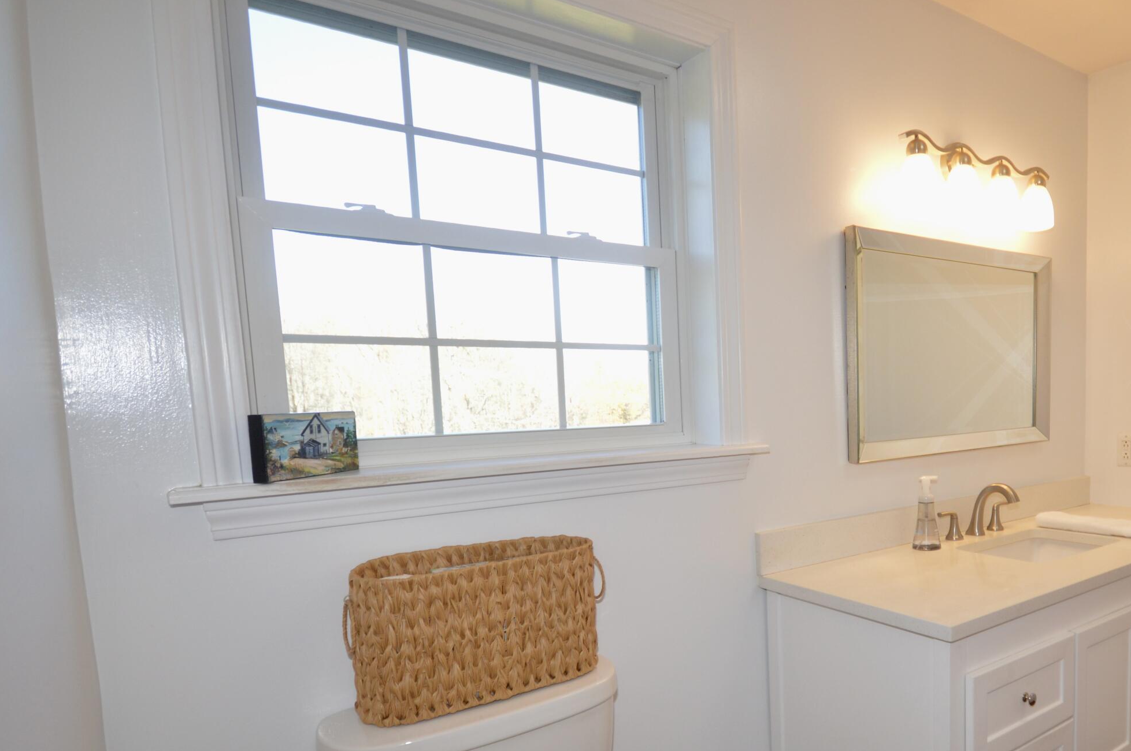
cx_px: 828
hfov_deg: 71.7
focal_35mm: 23
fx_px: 722
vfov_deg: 54.5
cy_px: 461
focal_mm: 10
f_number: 5
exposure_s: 1/100
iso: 400
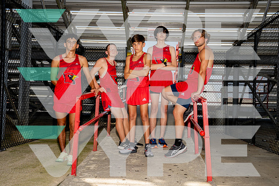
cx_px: 140
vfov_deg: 29.9
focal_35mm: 45
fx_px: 349
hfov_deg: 43.6
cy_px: 93
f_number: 8
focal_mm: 45
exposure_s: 1/250
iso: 250
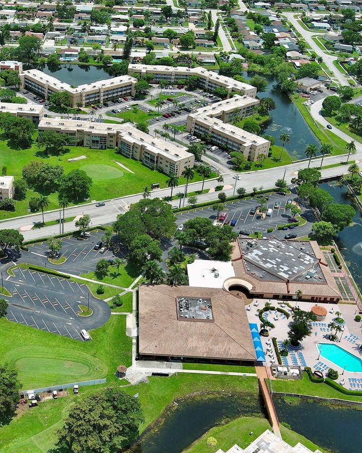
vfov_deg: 38.7
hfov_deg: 31.0
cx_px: 99
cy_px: 266
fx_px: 643
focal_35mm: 48
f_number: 2.8
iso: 100
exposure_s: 1/1462
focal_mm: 10.57
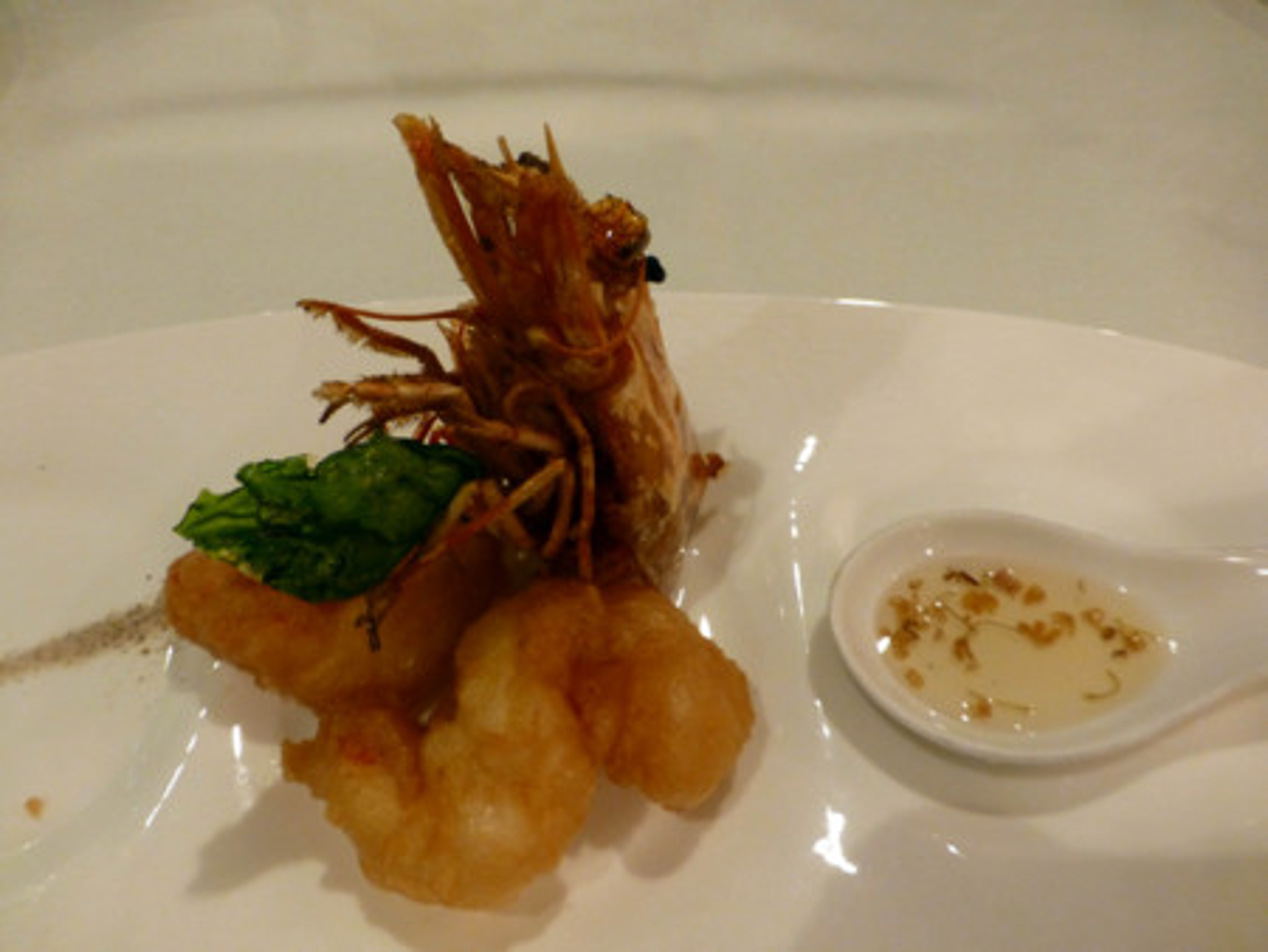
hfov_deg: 71.6
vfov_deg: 56.9
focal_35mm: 24
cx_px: 634
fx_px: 880
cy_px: 476
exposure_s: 1/5
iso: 400
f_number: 3.3
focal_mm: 4.3
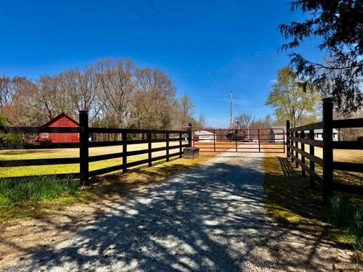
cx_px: 182
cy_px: 136
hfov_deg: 71.6
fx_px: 252
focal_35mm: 24
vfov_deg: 56.8
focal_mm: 6.76
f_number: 1.78
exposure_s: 1/3584
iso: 80
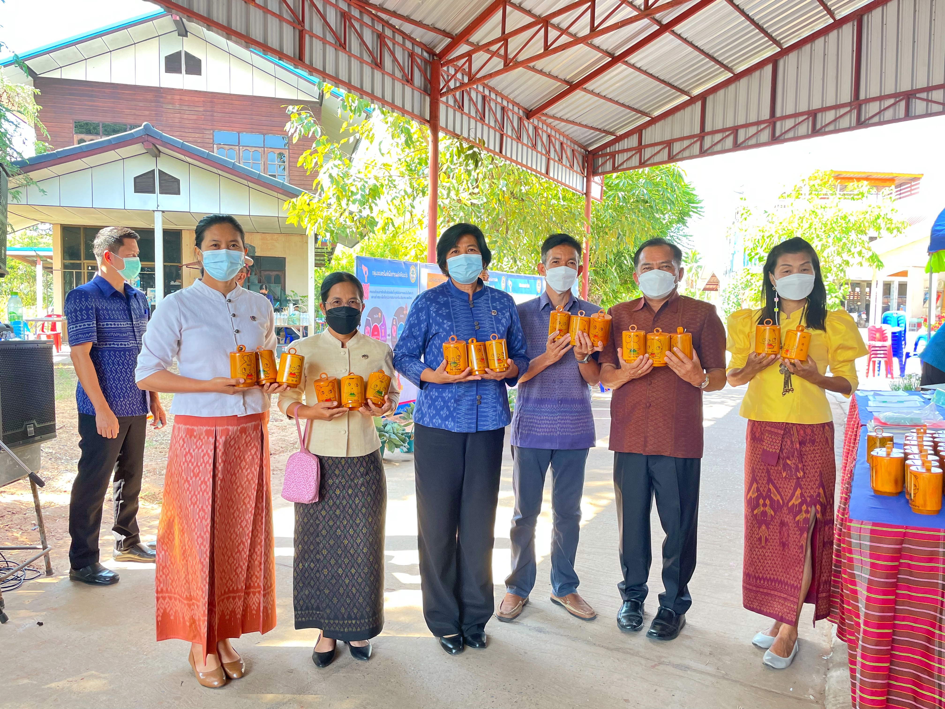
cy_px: 354
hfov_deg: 67.3
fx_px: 710
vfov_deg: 53.1
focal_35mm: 26
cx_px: 472
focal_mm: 4.2
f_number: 1.6
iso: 80
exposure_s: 1/121
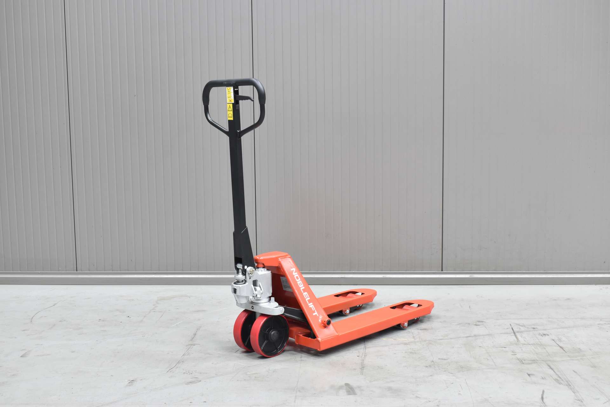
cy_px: 204
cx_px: 305
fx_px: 762
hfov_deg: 43.6
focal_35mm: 45
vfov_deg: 29.9
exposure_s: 1/15
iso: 1000
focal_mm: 30
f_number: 6.3
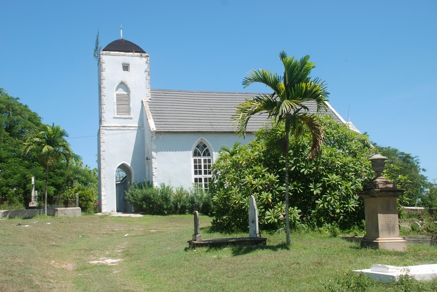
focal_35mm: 39
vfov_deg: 34.3
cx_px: 218
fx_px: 474
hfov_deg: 49.5
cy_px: 146
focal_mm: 26
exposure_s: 1/180
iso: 100
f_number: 6.7
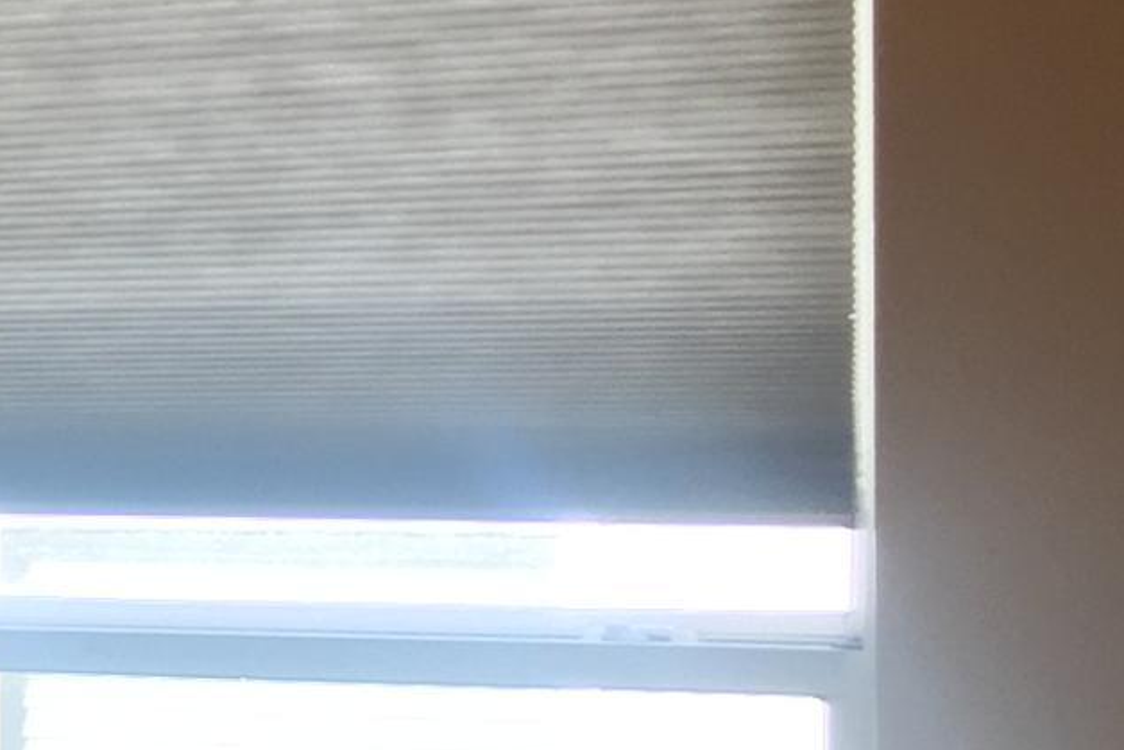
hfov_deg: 12.2
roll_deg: +0.8
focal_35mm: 144
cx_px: -1314
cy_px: 535
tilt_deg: -1.2
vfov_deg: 9.5
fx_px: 4497
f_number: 2.2
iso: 32
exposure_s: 1/40
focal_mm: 4.15
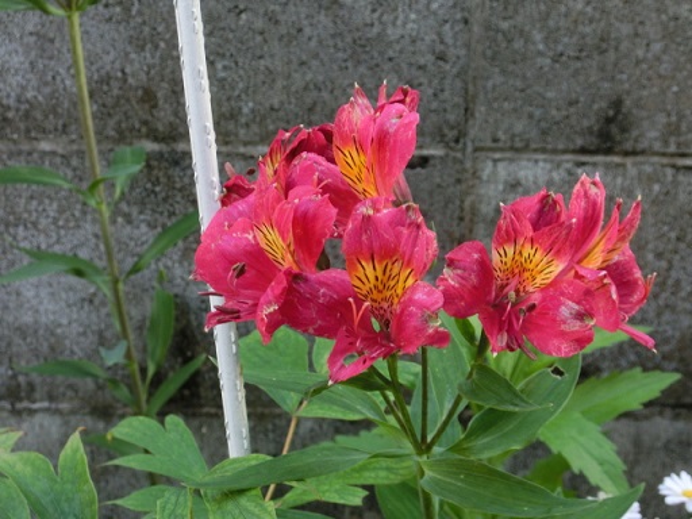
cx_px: 346
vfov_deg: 24.8
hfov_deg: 32.7
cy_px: 260
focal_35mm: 59
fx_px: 1179
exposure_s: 1/125
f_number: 3.8
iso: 250
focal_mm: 10.5
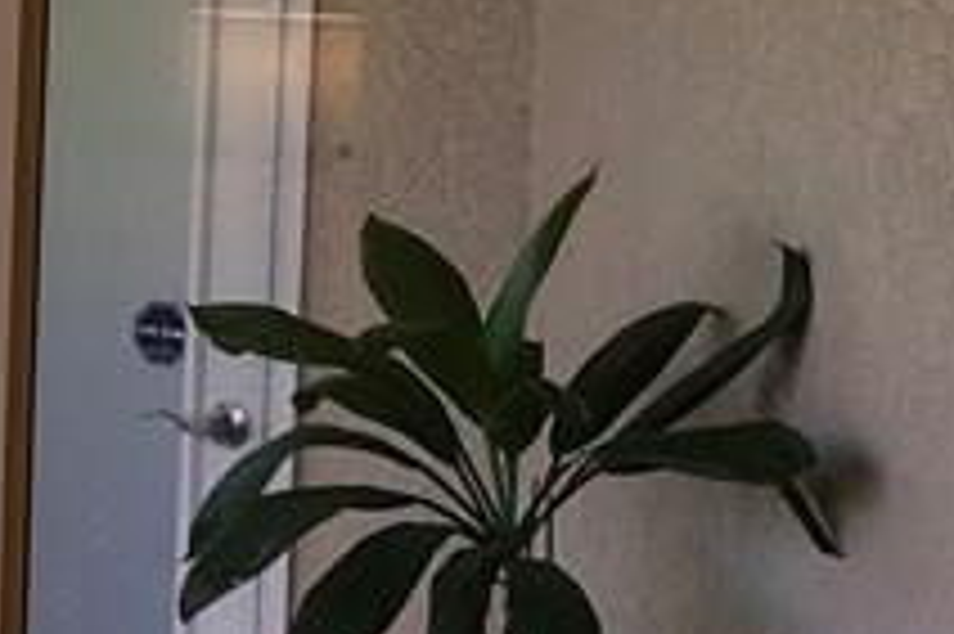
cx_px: -1035
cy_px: 193
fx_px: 3866
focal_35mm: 146
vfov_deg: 9.4
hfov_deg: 12.2
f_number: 2.2
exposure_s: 1/60
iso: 25
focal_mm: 4.15
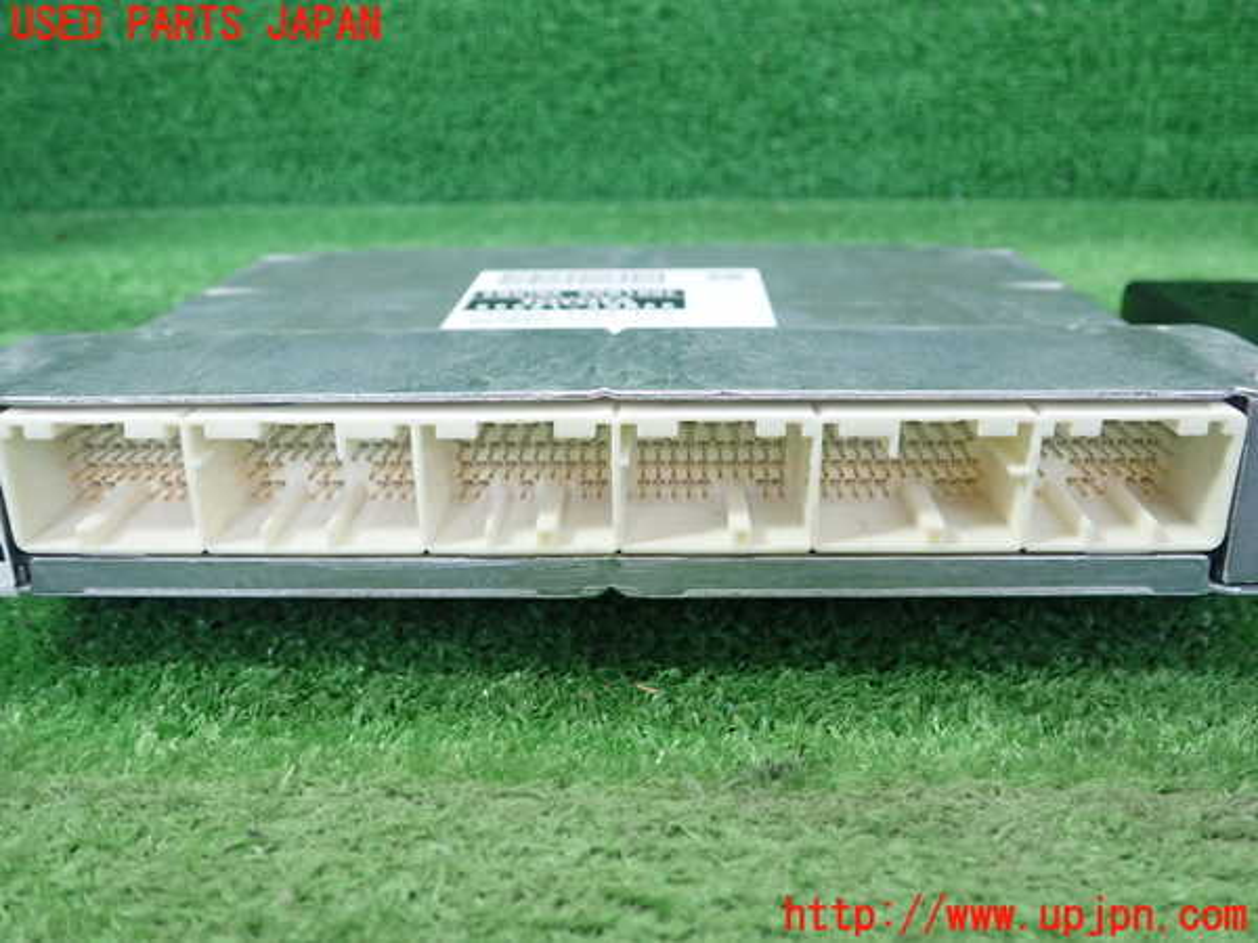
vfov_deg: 46.8
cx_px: 629
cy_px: 472
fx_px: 1090
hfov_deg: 60.0
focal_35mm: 30
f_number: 2.3
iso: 400
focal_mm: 5.5
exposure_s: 1/125
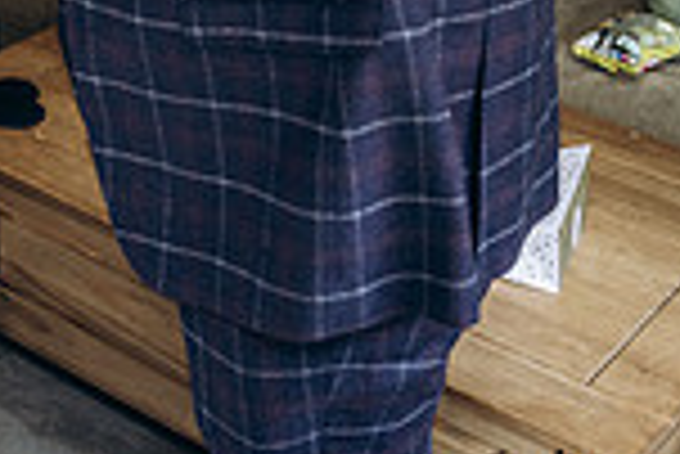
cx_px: -149
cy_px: -227
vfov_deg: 14.0
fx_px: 1739
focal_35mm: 92
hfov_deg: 20.6
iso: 800
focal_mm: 24
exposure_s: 1/125
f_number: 2.8
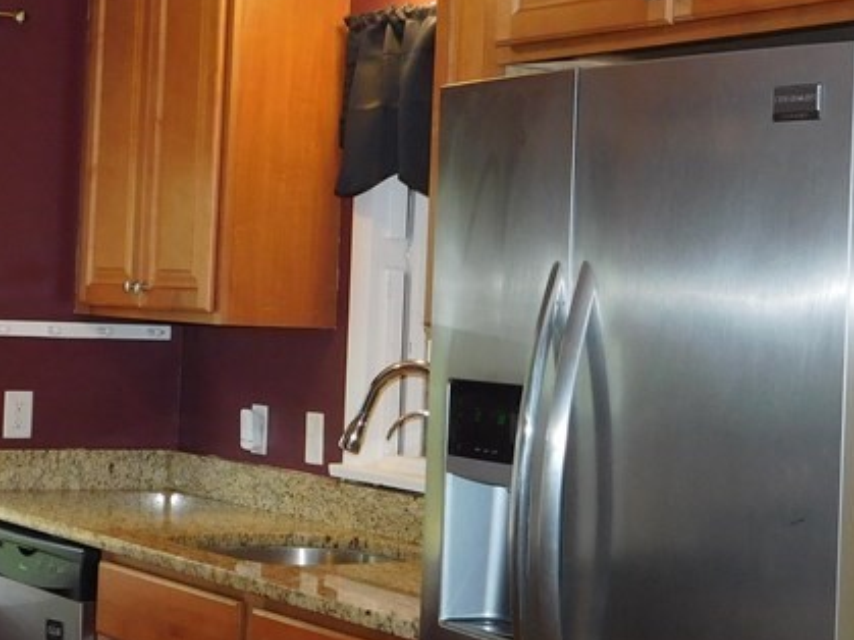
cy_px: 261
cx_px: 318
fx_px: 2170
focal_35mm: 88
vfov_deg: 16.8
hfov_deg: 22.2
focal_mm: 6.3
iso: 200
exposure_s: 1/30
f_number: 3.5
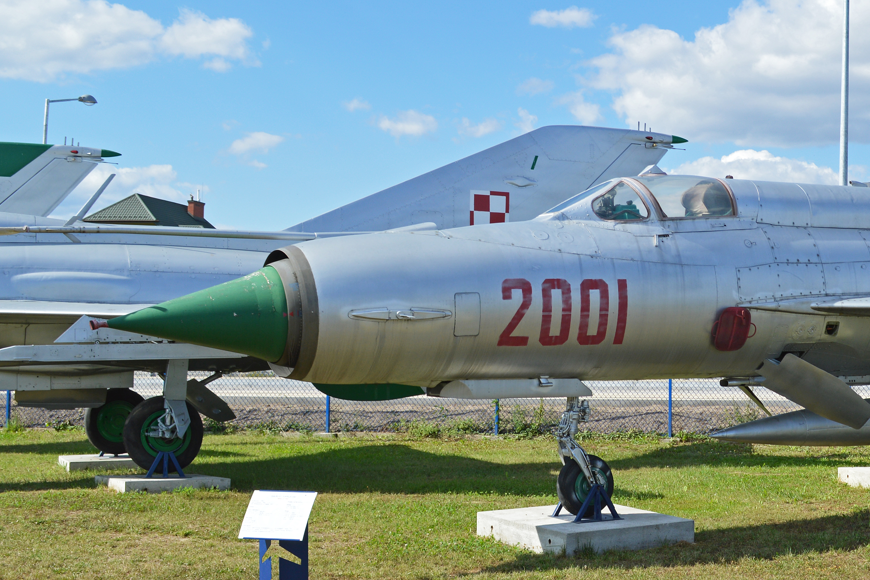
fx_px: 1450
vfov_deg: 22.6
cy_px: 300
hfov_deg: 32.2
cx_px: 739
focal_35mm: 60
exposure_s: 1/250
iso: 100
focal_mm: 22
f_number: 8
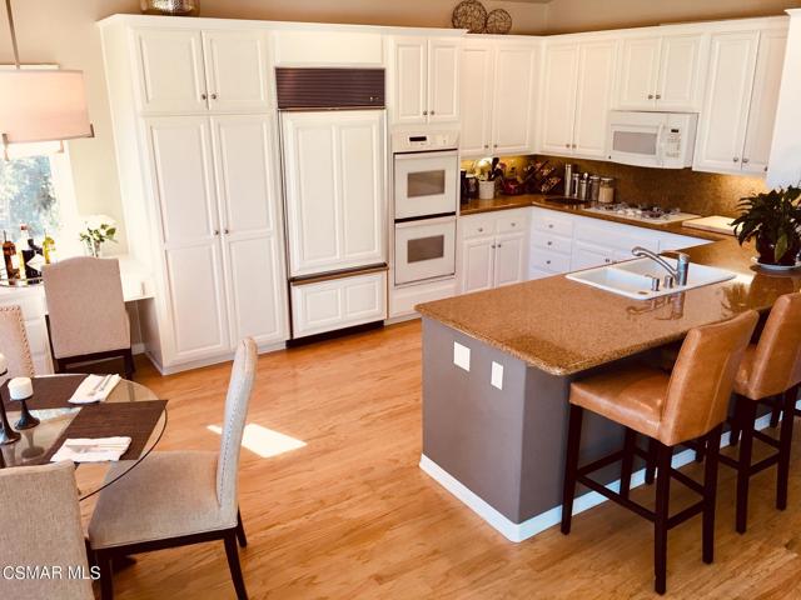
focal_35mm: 29
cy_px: 300
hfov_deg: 61.7
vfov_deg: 48.2
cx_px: 400
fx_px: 671
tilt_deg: -16.5
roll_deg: +0.1
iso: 32
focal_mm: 4.15
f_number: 2.2
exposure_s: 1/30
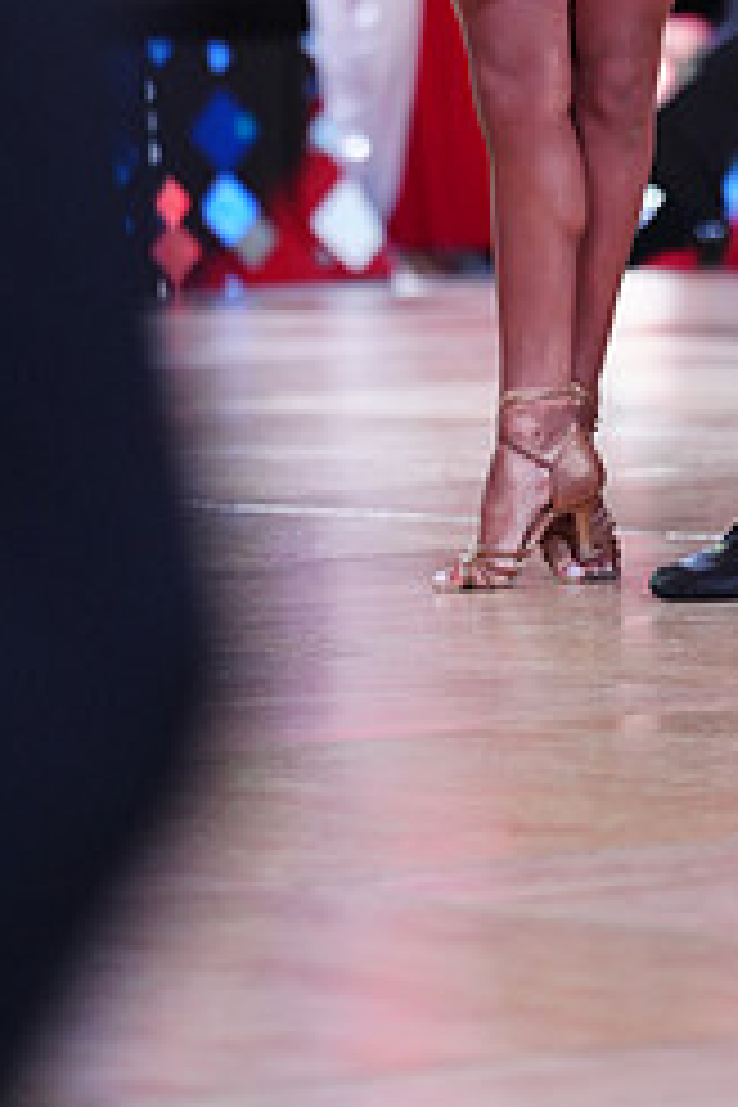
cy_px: -184
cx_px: 632
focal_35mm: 339
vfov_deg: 6.0
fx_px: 10423
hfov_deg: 4.1
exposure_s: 1/500
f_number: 2.8
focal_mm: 144
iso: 1250
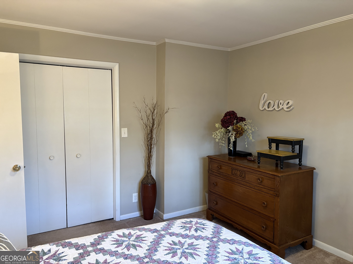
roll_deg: -0.8
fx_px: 265
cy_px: 132
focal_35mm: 26
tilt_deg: -6.5
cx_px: 176
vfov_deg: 53.1
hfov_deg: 67.3
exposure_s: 1/60
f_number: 1.6
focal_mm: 5.96
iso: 320
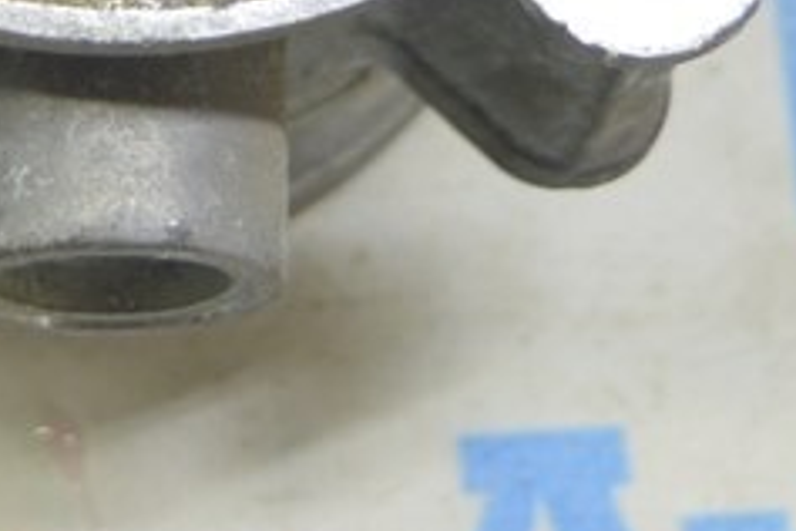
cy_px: -586
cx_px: -349
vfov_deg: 5.7
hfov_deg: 8.7
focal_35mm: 233
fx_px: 5151
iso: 400
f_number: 5.6
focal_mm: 36
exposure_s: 1/20
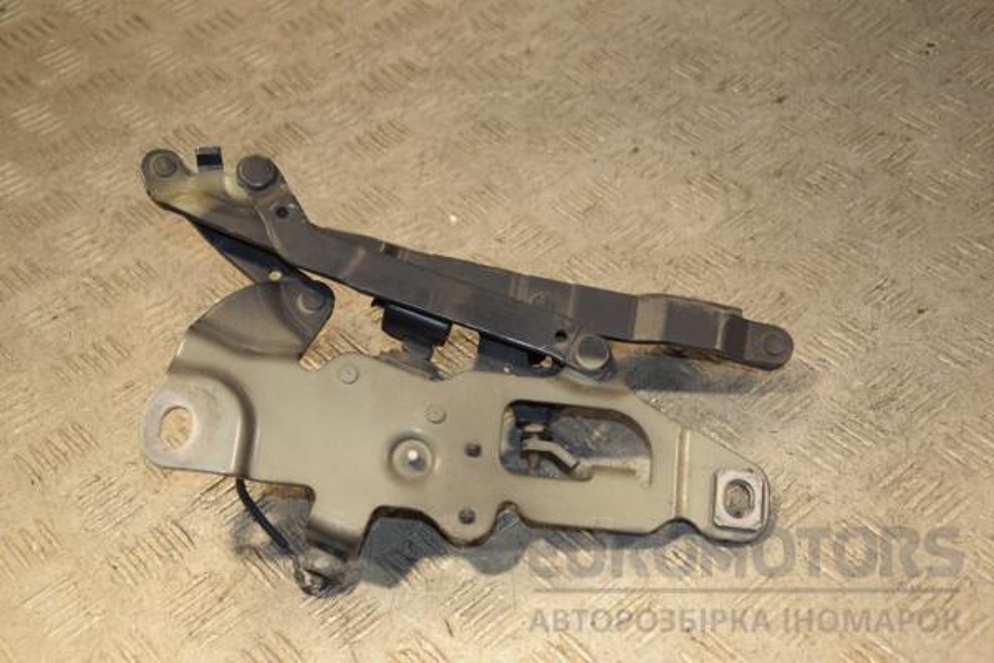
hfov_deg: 33.4
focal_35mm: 60
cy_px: 332
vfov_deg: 22.6
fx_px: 1657
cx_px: 497
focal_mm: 40
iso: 800
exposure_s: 1/160
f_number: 4.8
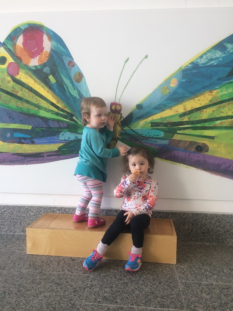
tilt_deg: -8.3
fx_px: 260
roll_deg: -0.4
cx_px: 116
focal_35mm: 29
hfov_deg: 48.2
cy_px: 156
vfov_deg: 61.7
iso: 40
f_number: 2.2
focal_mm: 4.15
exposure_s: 1/60
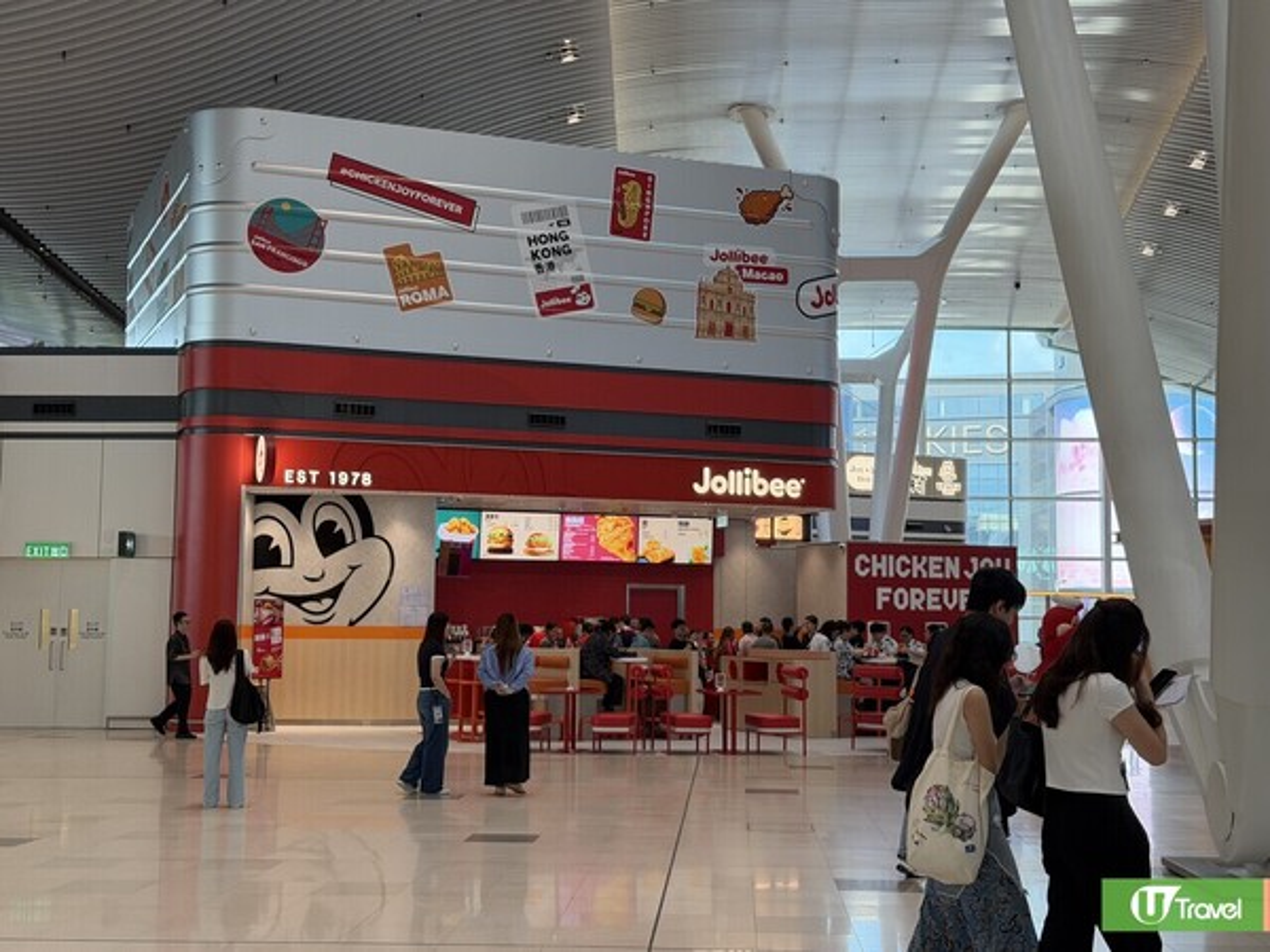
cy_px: 476
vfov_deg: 30.3
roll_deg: -2.6
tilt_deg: +6.2
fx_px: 1761
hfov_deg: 39.7
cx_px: 635
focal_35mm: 48
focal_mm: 6.76
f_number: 1.78
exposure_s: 1/207
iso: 125
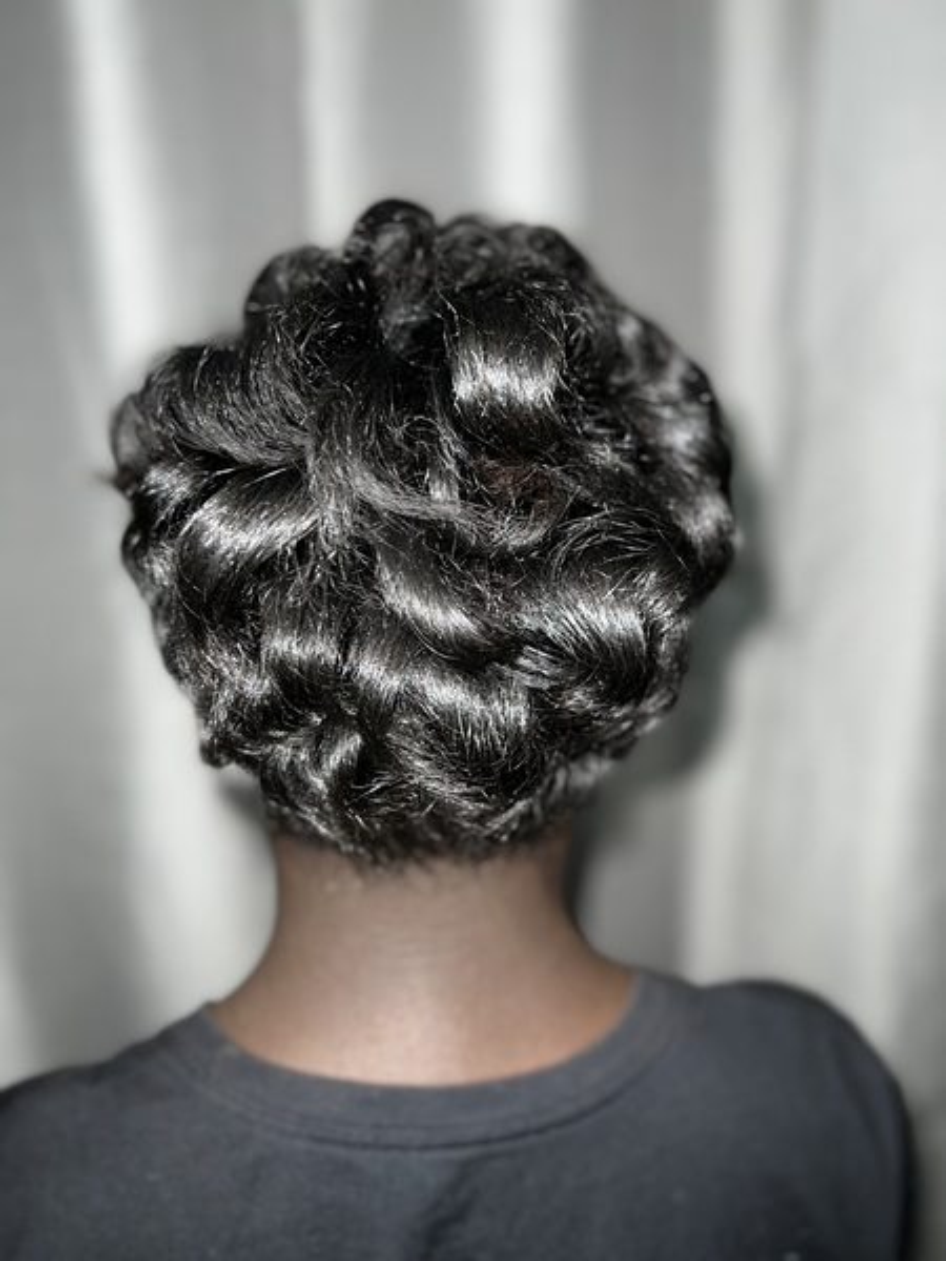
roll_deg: +1.1
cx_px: 473
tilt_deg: -14.4
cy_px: 630
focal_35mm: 26
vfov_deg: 67.3
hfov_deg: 53.1
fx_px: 947
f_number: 1.5
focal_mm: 5.7
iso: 32
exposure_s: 1/19
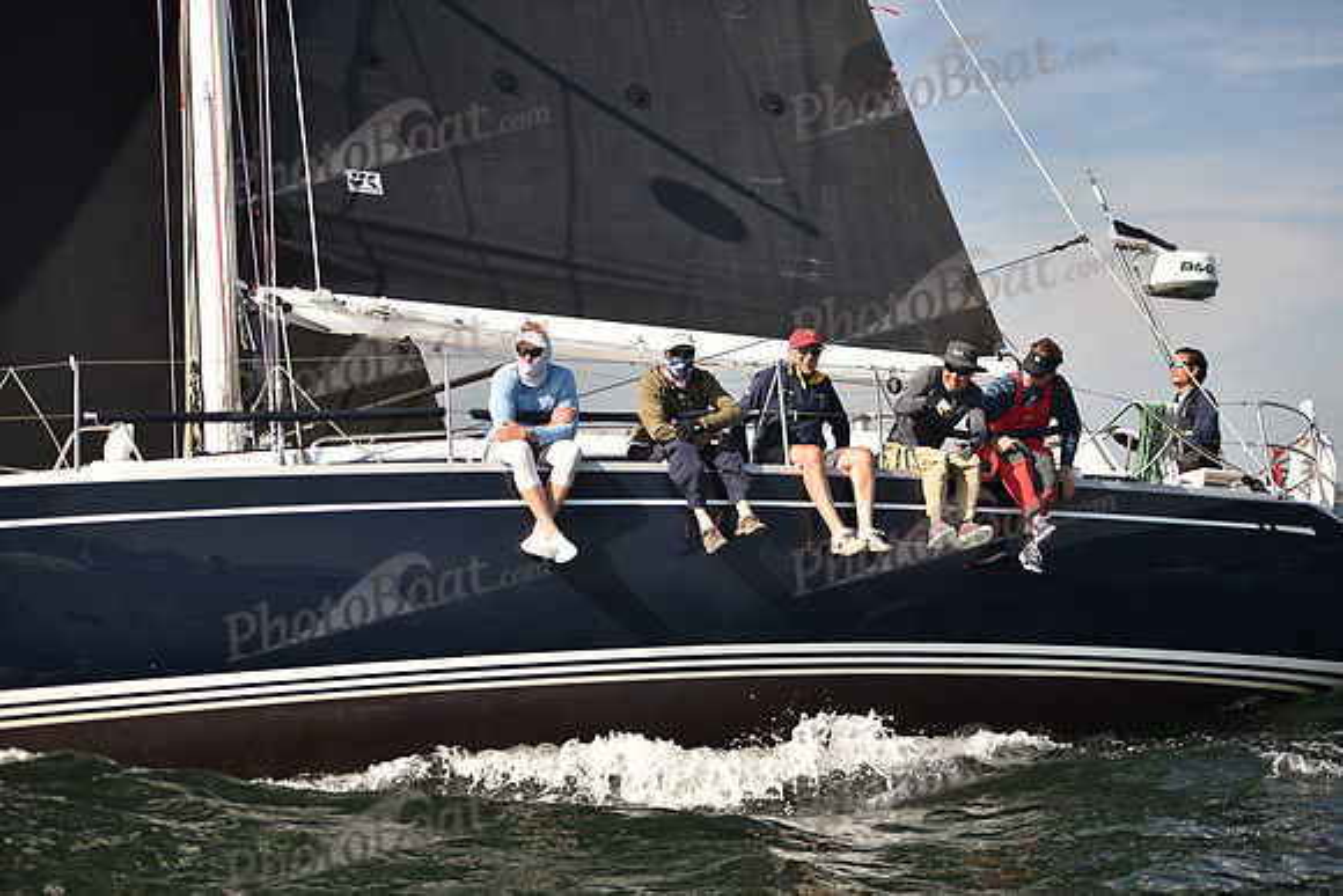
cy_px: 448
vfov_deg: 19.5
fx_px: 2612
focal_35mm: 70
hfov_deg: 28.8
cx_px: 672
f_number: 2.8
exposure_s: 1/1250
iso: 250
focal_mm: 70
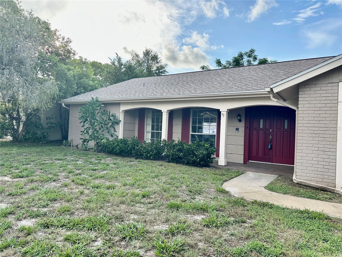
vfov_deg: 56.8
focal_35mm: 24
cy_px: 128
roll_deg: -3.1
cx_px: 171
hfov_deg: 71.6
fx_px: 237
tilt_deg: +0.8
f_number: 1.78
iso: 80
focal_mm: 6.86
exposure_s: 1/1131
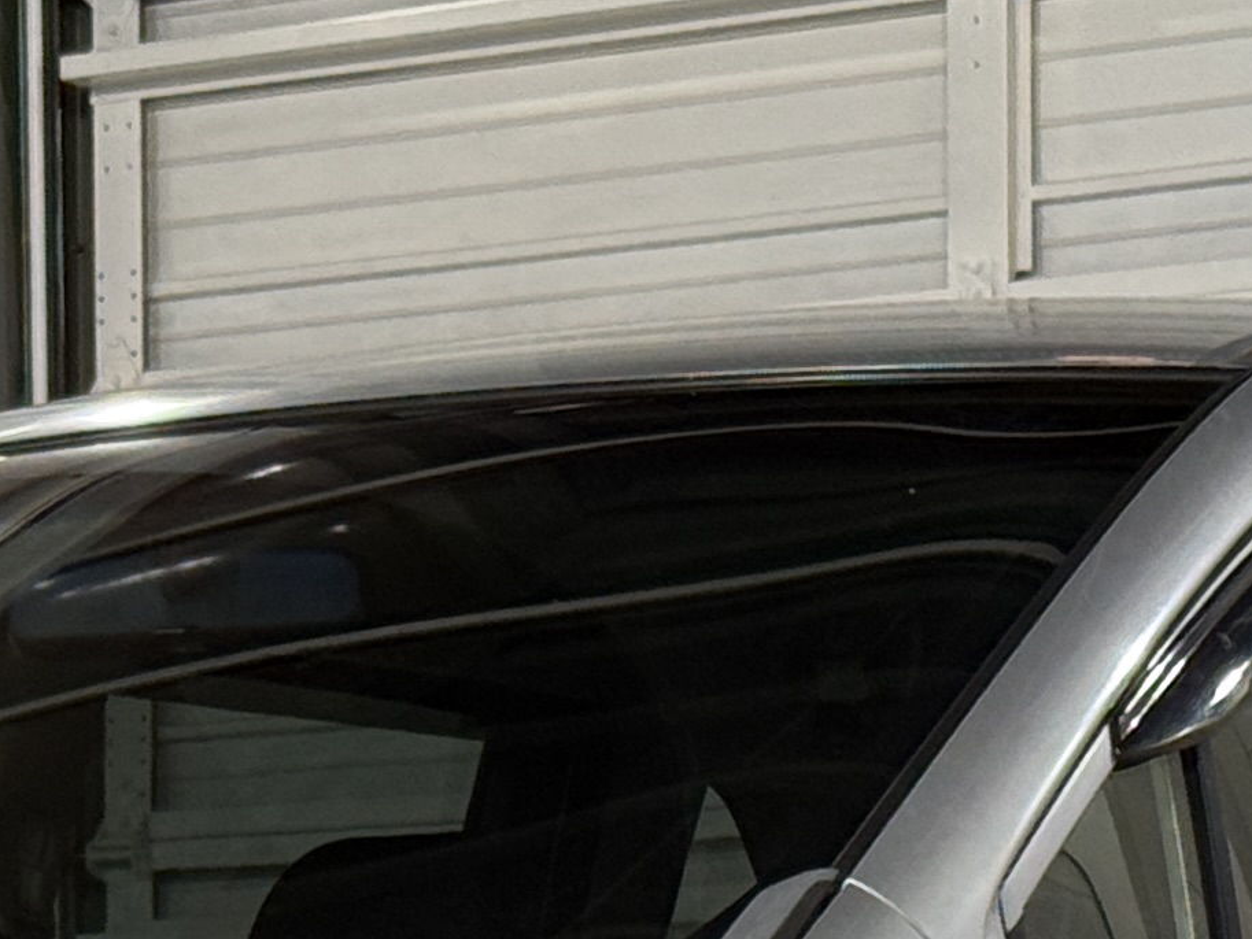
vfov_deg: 6.9
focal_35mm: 212
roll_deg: -0.4
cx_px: 152
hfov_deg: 9.3
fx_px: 7669
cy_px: 1500
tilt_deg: +0.5
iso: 64
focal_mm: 6.76
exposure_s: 1/60
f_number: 1.78
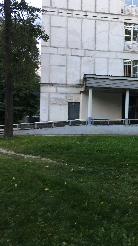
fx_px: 280
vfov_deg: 47.4
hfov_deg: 26.0
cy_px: 122
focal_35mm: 43
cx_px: 145
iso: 40
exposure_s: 1/100
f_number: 2.2
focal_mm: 4.15
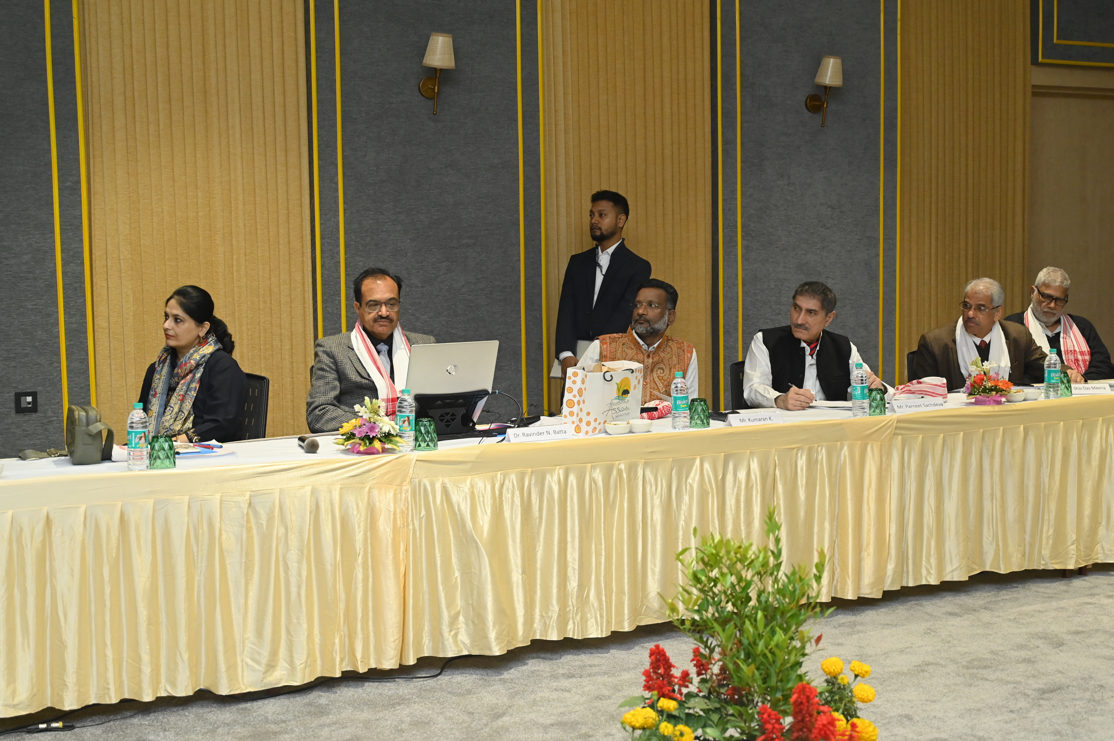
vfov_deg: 28.6
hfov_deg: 41.9
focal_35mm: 47
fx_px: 1453
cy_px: 370
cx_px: 557
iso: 2000
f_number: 4
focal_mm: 47
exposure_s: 1/100
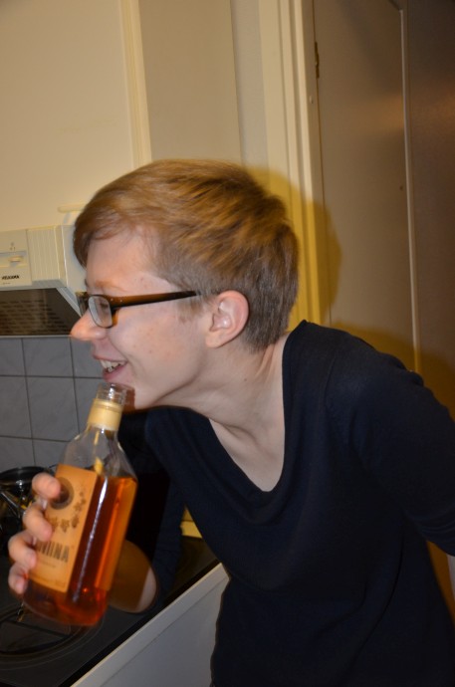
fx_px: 714
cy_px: 344
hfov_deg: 35.3
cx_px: 228
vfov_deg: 51.4
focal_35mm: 38
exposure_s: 1/60
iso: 800
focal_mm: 25
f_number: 4
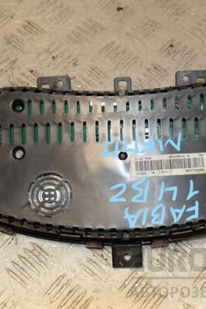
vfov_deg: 27.7
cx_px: 114
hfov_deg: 18.6
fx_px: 627
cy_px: 156
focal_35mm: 73
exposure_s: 1/200
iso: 800
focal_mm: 32
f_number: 6.3
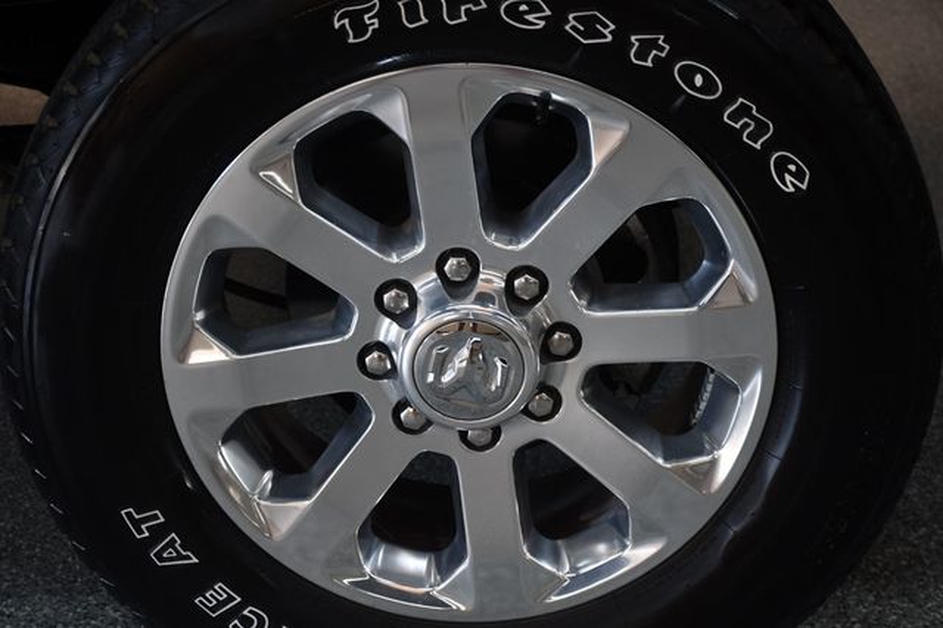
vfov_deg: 18.2
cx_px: 472
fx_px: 1963
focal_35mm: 75
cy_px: 314
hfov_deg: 27.0
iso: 800
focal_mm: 50
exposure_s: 1/125
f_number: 4.8
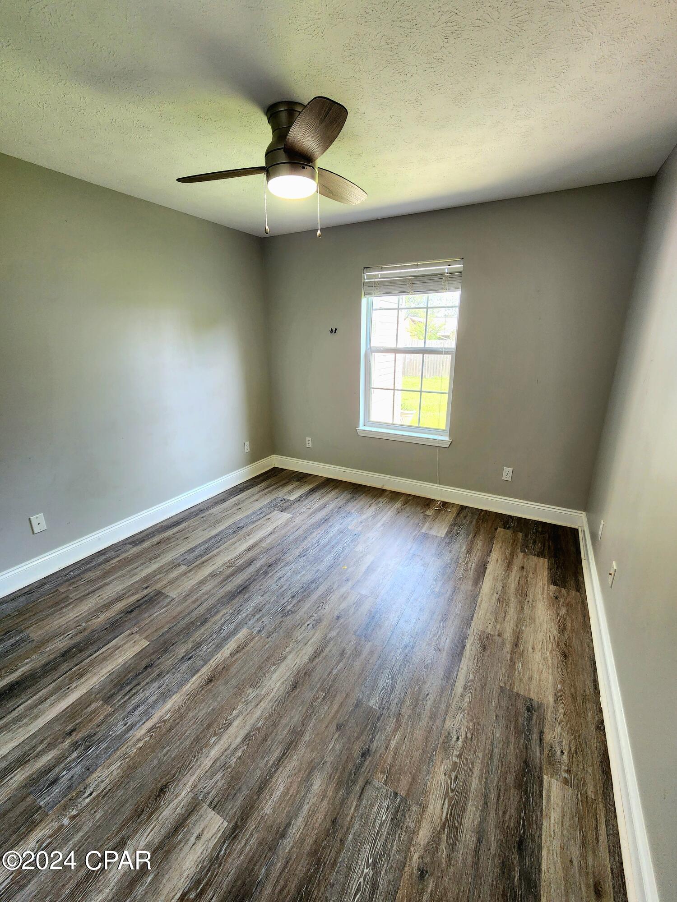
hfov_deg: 89.9
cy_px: 451
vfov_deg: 106.2
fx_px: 339
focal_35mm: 13
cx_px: 338
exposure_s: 1/60.2
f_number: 2.2
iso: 100
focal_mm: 2.2
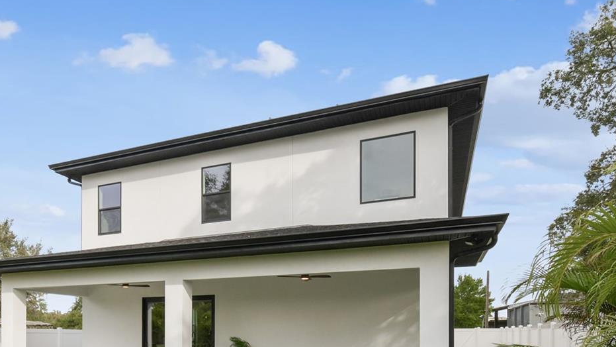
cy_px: 334
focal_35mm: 27
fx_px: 441
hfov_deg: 68.1
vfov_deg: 38.8
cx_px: 209
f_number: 7.1
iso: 100
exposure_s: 1/160
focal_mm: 10
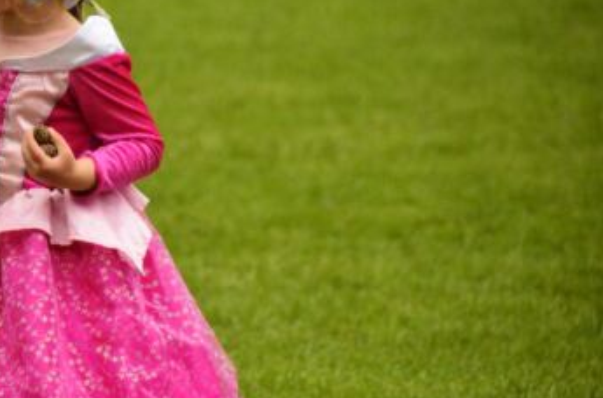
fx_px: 9287
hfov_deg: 3.7
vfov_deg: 2.5
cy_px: 195
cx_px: 47
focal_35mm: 556
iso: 2500
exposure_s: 1/4000
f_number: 5.6
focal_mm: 200
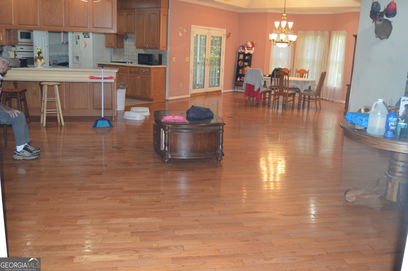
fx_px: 374
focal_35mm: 33
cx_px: 204
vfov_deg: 39.9
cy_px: 136
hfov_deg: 57.3
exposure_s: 1/60
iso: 720
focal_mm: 22
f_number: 3.5
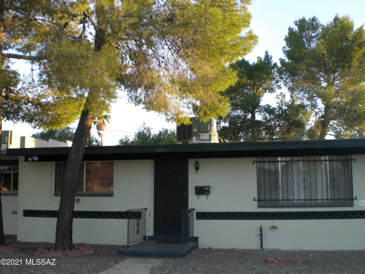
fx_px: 401
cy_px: 137
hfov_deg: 49.0
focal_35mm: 38
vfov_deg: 37.7
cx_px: 182
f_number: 3.1
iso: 100
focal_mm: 6.3
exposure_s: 1/100
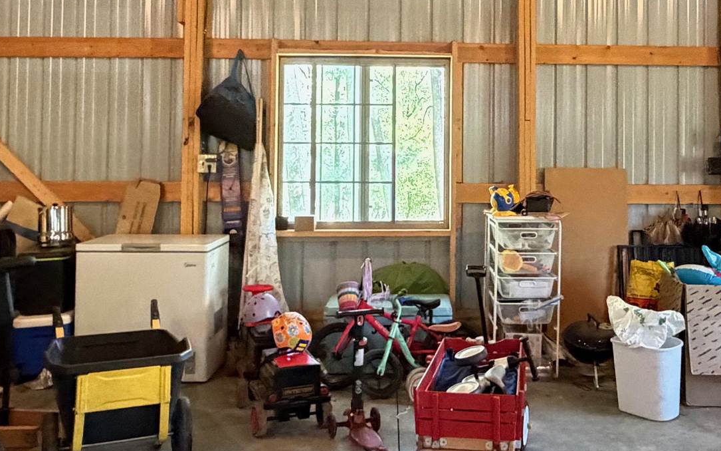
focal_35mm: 42
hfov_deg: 46.8
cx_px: 447
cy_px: 103
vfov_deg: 30.0
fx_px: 825
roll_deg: +0.2
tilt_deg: +1.6
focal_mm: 2.22
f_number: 2.2
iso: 1000
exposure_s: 1/60
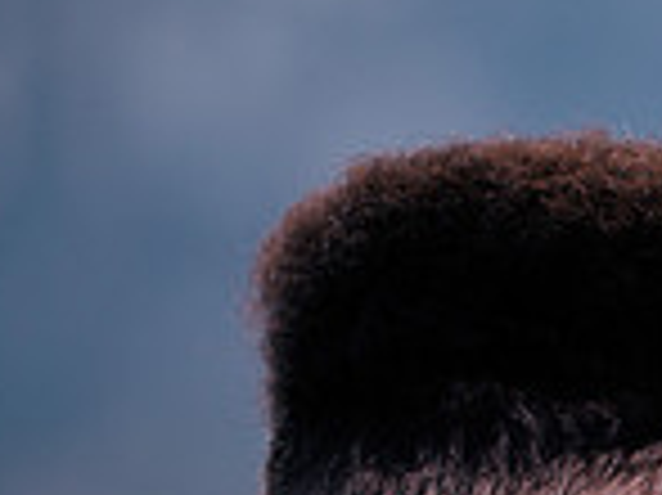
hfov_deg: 3.0
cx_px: 1130
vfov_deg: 2.2
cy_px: 675
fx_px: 12688
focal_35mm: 664
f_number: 2.8
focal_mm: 175
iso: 250
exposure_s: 1/500
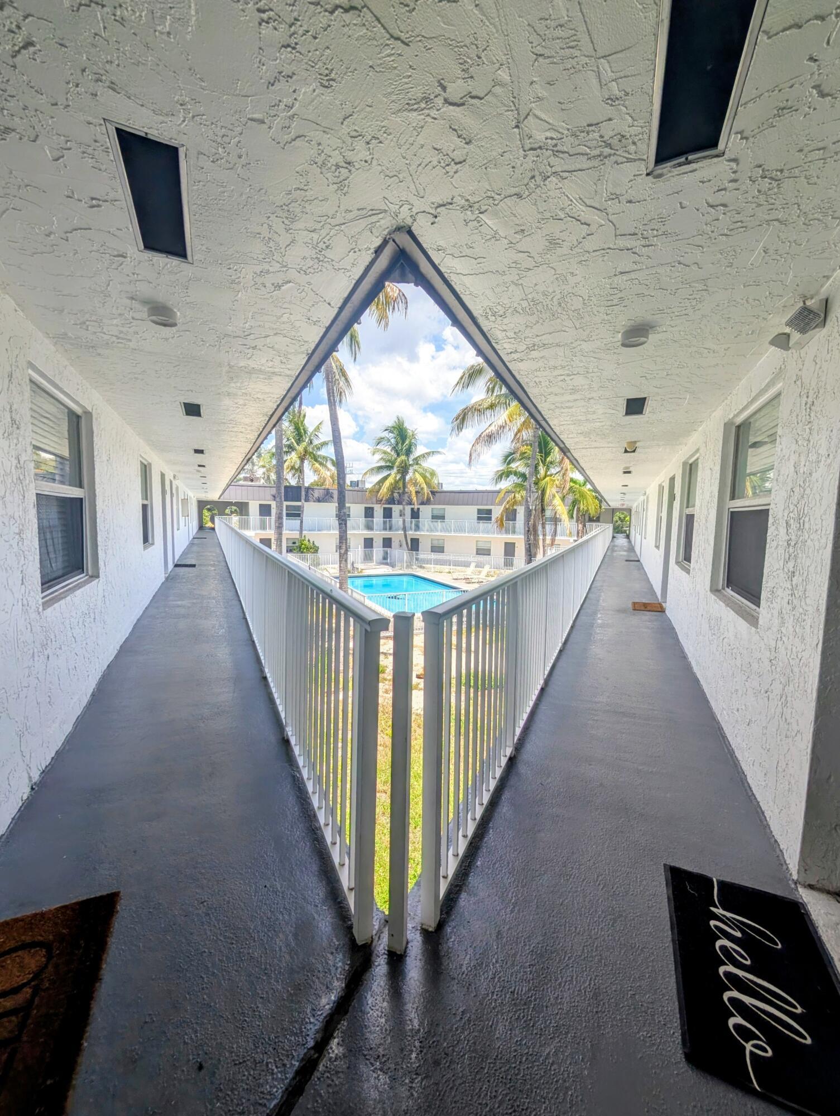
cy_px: 558
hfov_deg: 94.6
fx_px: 387
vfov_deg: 110.5
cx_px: 420
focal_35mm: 12
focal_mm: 2.02
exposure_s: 1/2169
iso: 57
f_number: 1.7
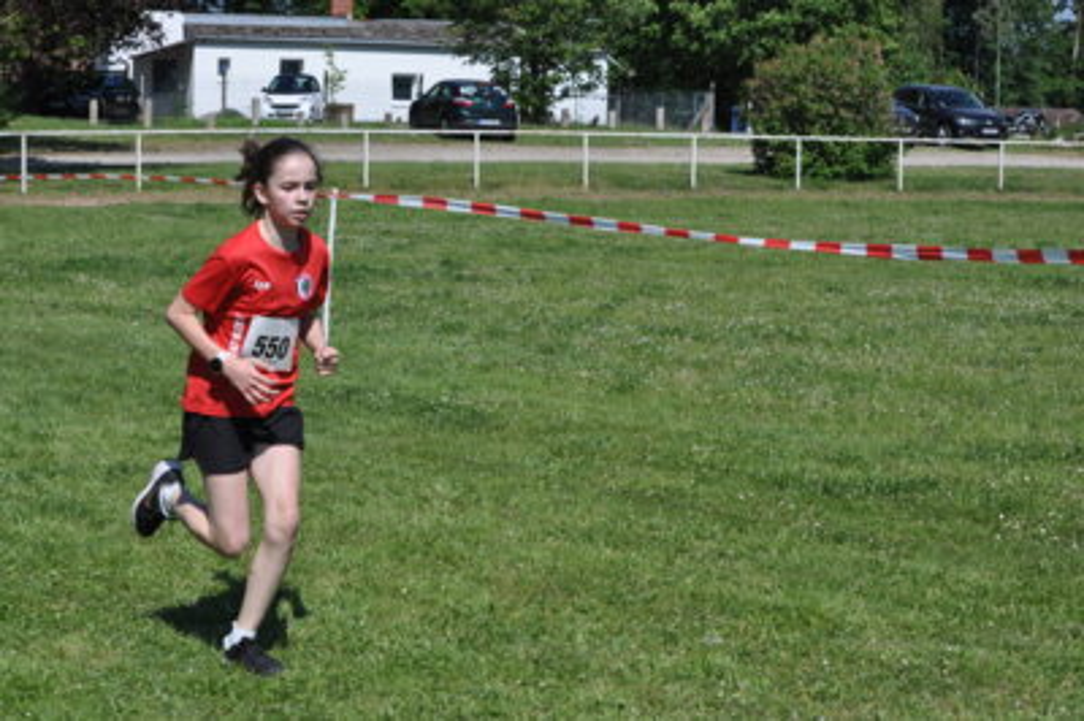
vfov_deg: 16.5
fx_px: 2482
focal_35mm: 82
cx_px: 542
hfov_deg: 24.6
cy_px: 360
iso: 400
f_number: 7.1
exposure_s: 1/1600
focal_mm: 55
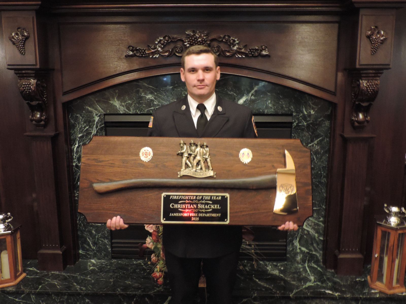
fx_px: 387
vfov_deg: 42.9
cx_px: 203
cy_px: 152
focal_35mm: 33
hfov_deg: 55.4
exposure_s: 1/1.3
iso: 800
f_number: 3.2
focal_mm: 5.8
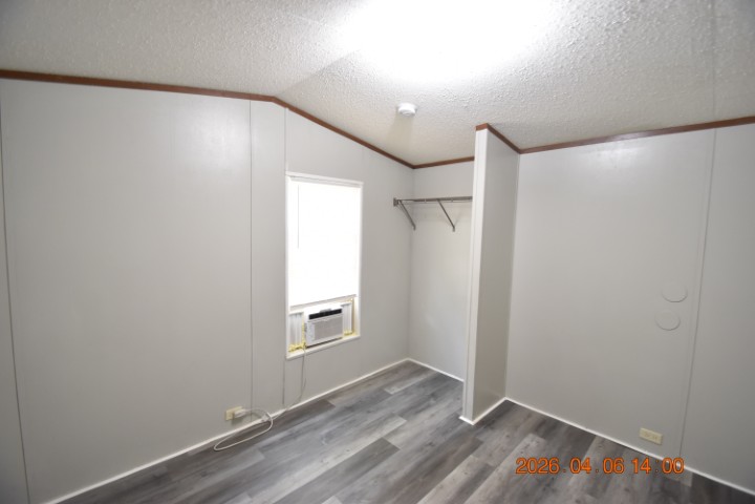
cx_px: 378
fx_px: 315
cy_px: 252
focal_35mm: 15
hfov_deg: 100.4
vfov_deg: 77.3
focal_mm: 10
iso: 800
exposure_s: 1/20
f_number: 3.5
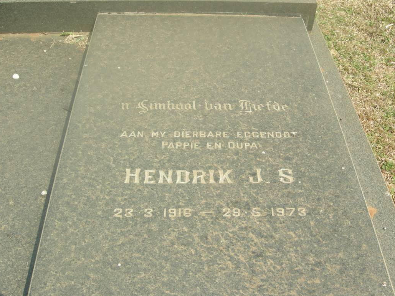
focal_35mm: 42
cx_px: 220
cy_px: 154
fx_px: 479
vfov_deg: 34.3
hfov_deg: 44.7
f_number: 4.8
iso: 64
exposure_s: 1/184
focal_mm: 7.5
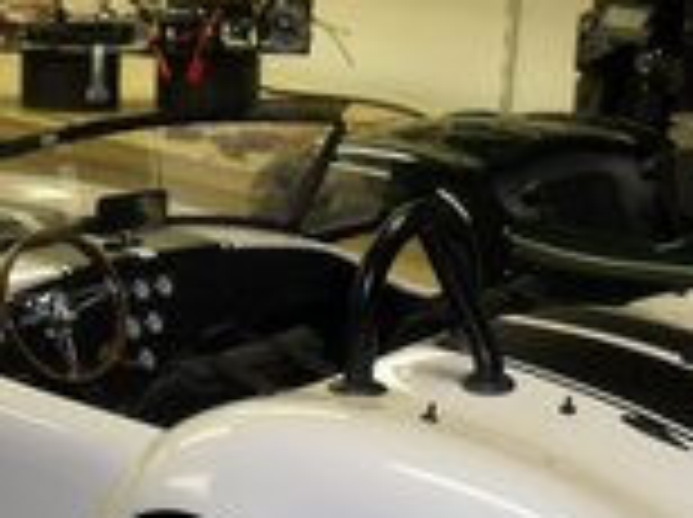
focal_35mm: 91
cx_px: 252
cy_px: 568
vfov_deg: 15.8
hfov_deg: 21.5
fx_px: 1819
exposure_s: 1/45
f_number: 2.8
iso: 160
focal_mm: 6.2
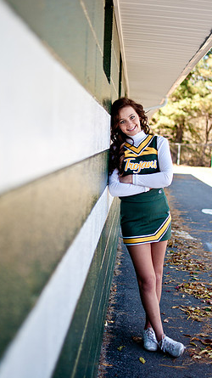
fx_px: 555
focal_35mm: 56
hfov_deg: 21.6
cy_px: 189
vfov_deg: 37.5
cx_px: 107
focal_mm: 35
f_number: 1.8
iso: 200
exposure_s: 1/2000
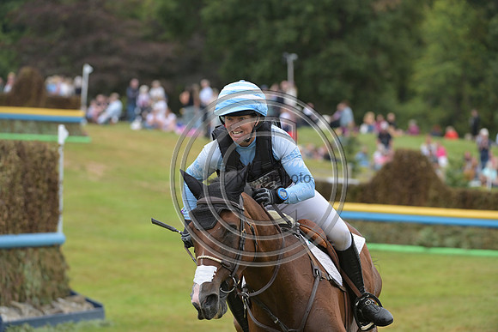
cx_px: 249
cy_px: 166
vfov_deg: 6.5
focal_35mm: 210
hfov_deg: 9.8
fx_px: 2906
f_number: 5.6
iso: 1100
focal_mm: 210
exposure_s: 1/1250
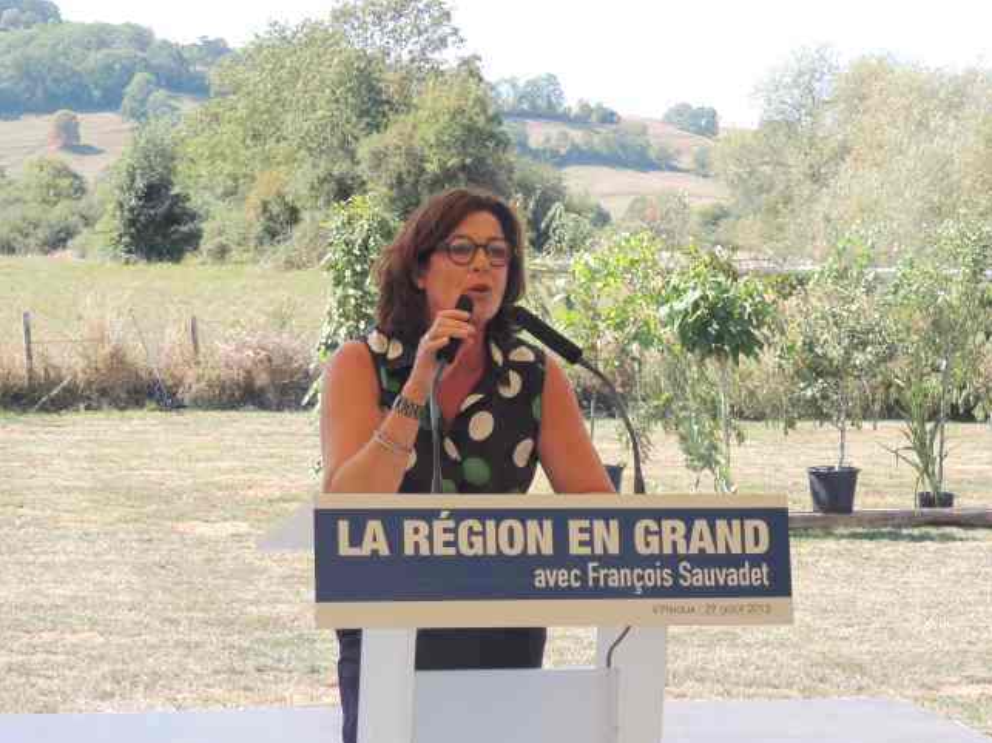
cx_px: 500
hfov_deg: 21.5
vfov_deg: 16.2
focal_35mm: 91
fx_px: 2607
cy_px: 375
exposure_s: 1/200
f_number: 4.1
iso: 100
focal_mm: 16
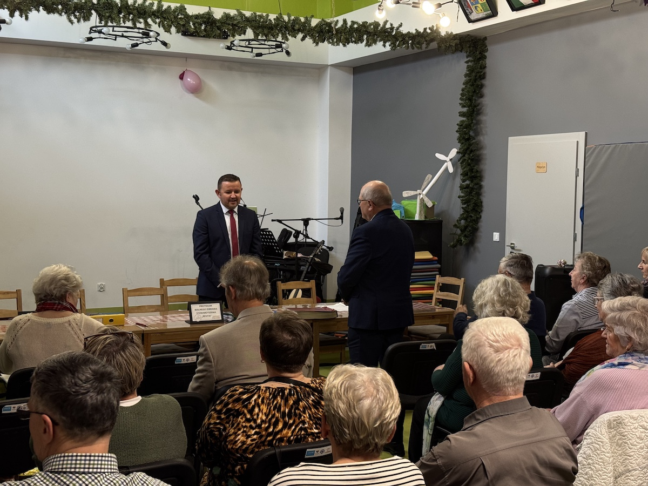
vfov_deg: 30.3
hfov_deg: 39.7
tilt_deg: -3.4
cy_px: 243
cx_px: 324
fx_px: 899
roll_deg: -0.2
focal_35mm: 48
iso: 160
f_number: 1.78
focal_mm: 6.76
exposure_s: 1/50
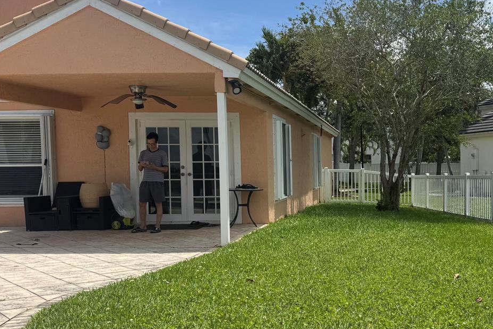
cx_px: 391
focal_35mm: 43
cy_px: 199
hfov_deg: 43.4
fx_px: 589
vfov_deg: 31.1
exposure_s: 1/4950
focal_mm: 6.76
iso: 80
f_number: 1.78
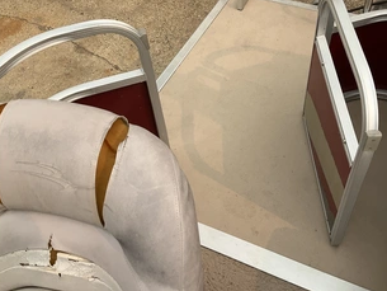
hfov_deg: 48.8
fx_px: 425
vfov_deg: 37.7
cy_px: 127
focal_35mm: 38
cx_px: 225
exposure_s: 1/1121
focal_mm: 3
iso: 25
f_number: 1.8
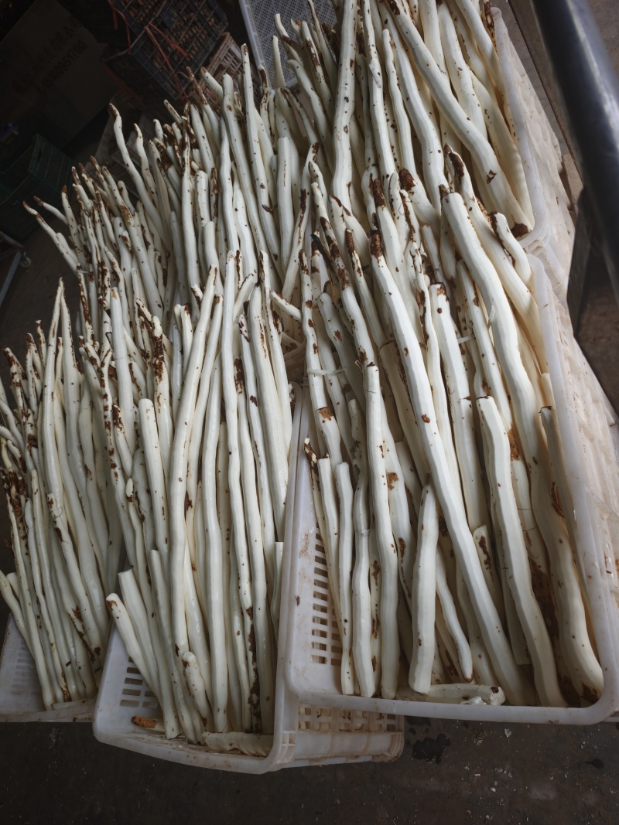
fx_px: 548
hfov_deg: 58.9
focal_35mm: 23
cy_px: 412
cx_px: 310
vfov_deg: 73.9
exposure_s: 1/100
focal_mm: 5.6
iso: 98
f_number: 1.57
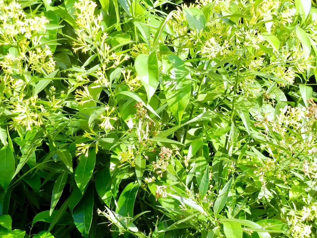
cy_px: 119
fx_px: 815
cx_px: 158
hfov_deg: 22.0
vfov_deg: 16.6
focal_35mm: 89
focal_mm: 16
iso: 160
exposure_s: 1/173
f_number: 4.4
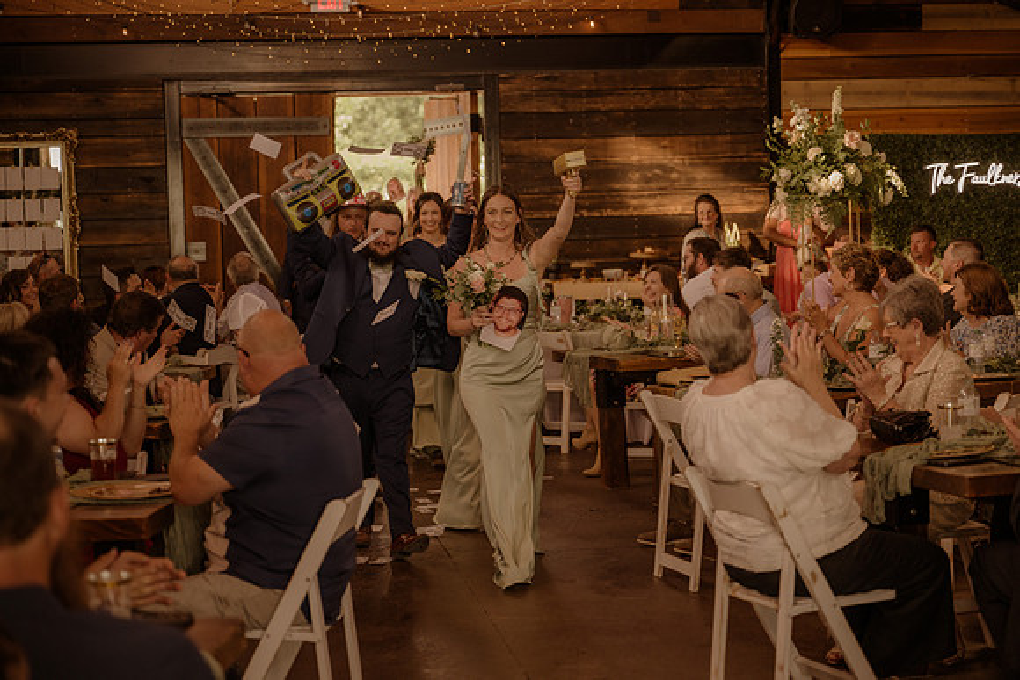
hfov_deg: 30.5
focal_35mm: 66
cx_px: 510
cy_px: 340
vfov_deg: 20.6
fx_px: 1870
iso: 1000
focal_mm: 66
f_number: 2.8
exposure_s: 1/320
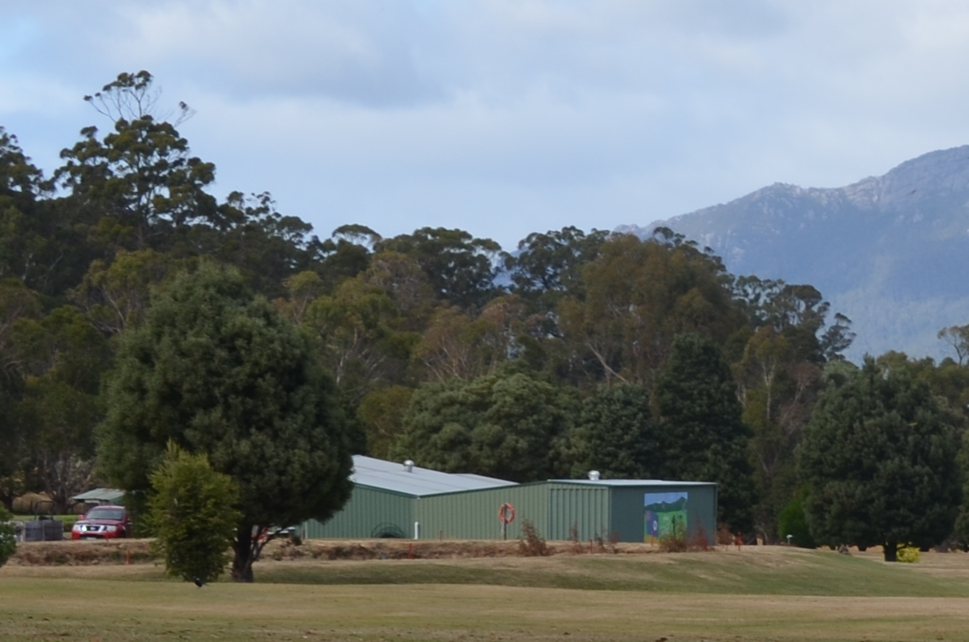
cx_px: 1328
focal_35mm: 194
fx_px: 5212
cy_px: 571
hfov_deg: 10.4
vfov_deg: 7.0
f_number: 6.7
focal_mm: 32
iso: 100
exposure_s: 1/180
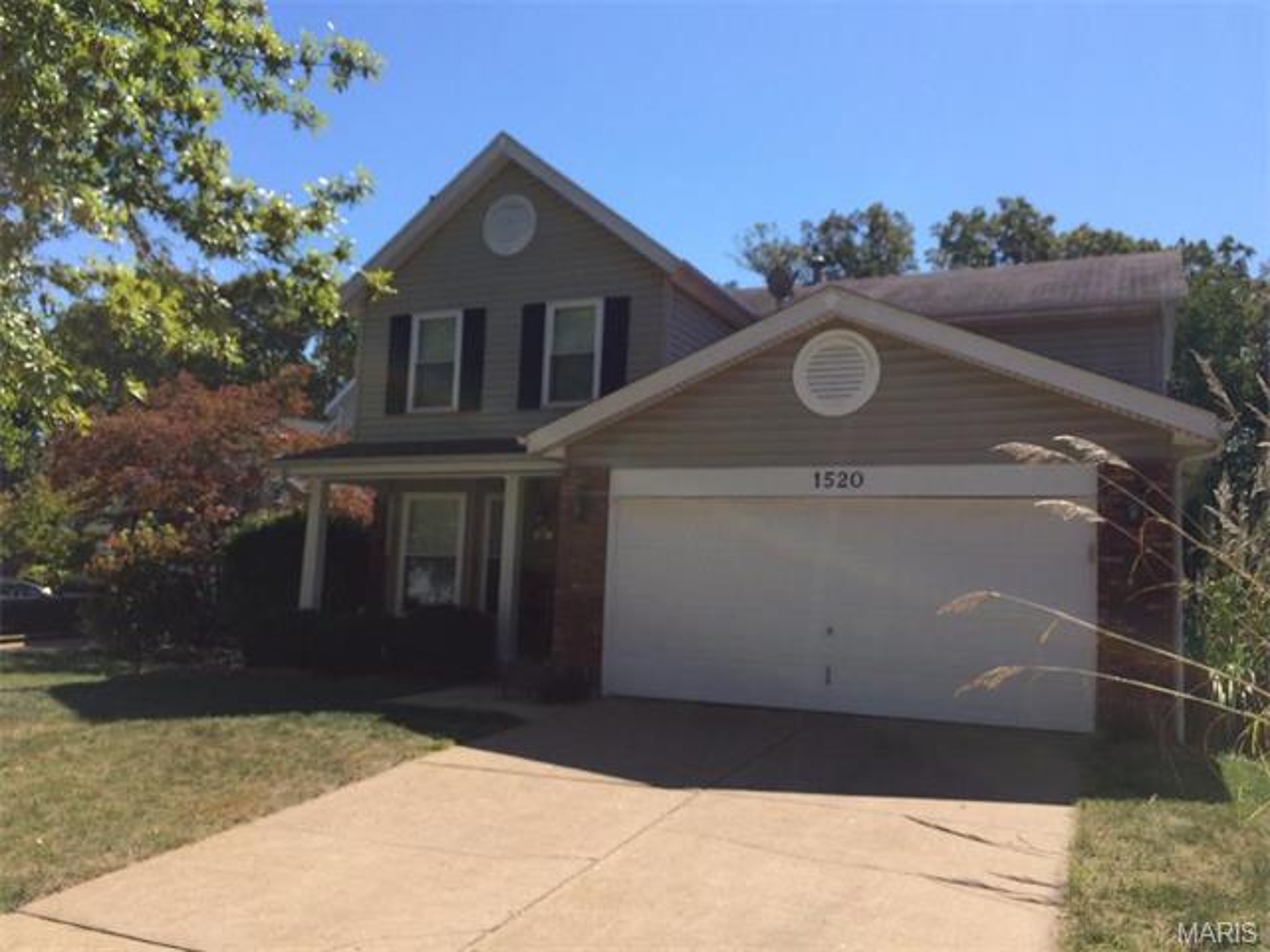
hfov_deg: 61.7
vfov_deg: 48.2
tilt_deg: +4.4
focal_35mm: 29
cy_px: 476
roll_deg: -0.9
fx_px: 1064
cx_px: 635
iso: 32
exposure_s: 1/2160
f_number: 2.2
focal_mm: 4.15
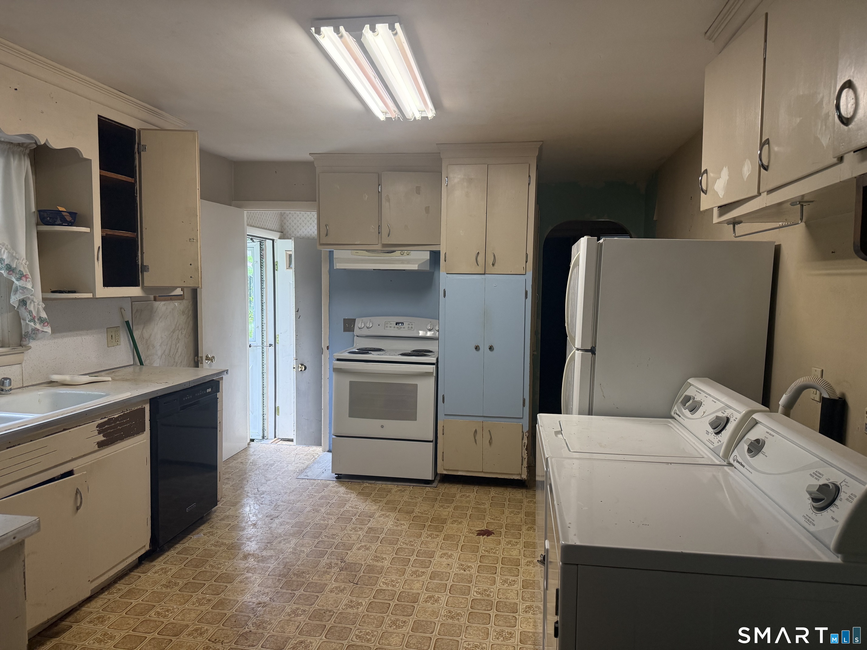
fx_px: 601
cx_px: 434
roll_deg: -0.7
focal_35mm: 24
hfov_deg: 71.6
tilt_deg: -4.6
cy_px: 325
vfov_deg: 56.8
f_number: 1.78
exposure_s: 1/122
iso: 200
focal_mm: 6.76
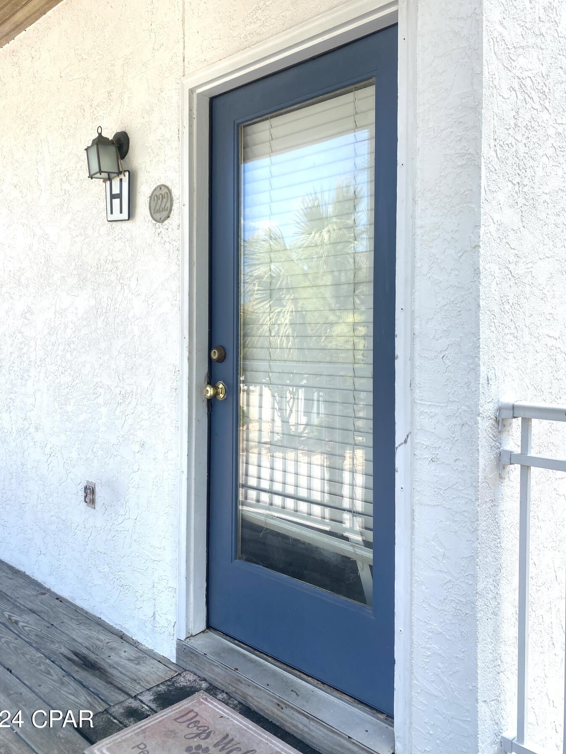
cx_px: 268
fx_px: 632
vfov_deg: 61.5
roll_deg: -1.1
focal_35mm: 29
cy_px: 337
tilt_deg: -0.8
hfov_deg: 48.2
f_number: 1.8
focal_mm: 4.25
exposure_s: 1/604
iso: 32
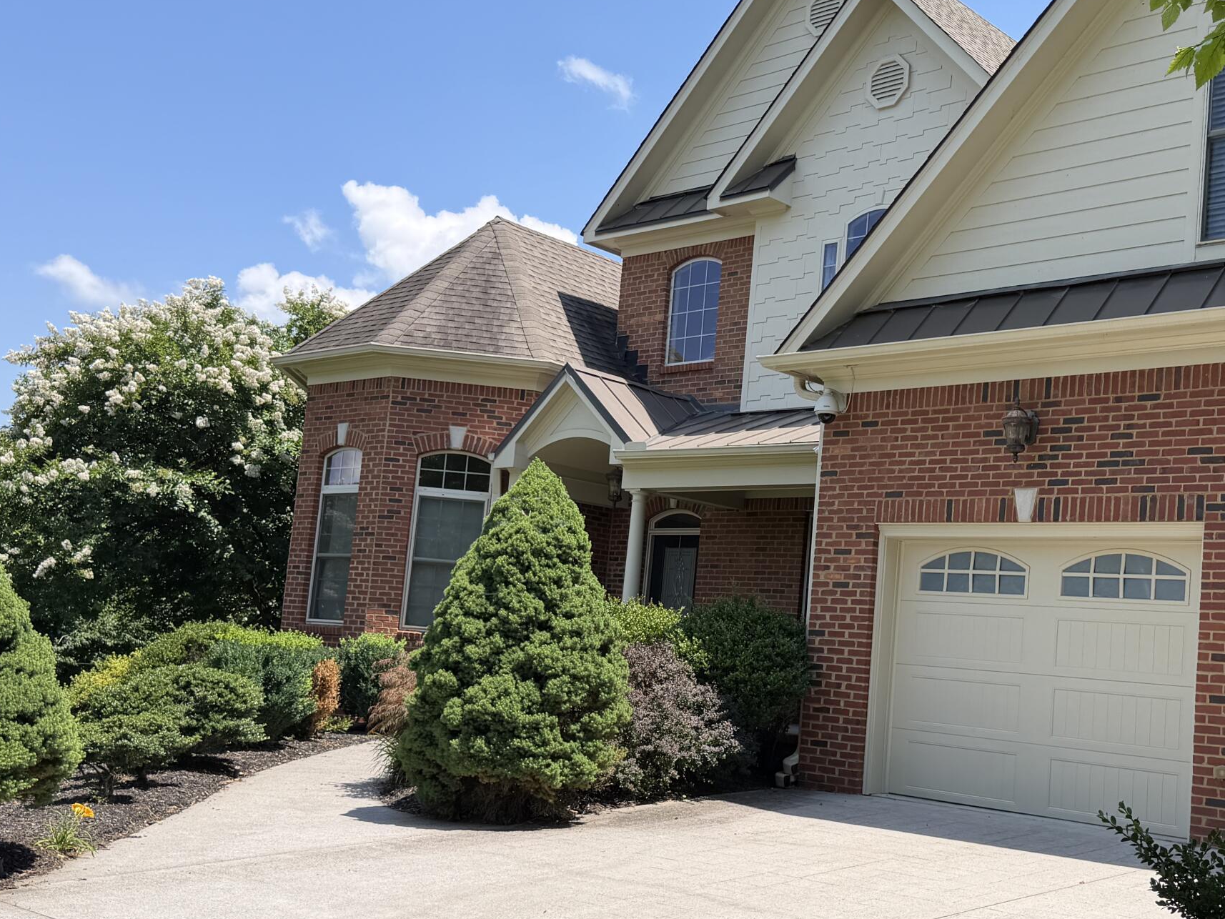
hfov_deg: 44.5
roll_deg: -4.7
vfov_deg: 34.3
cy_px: 508
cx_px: 753
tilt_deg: +6.3
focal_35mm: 42
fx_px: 1487
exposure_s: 1/2703
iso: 80
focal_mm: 6.76
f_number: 1.78
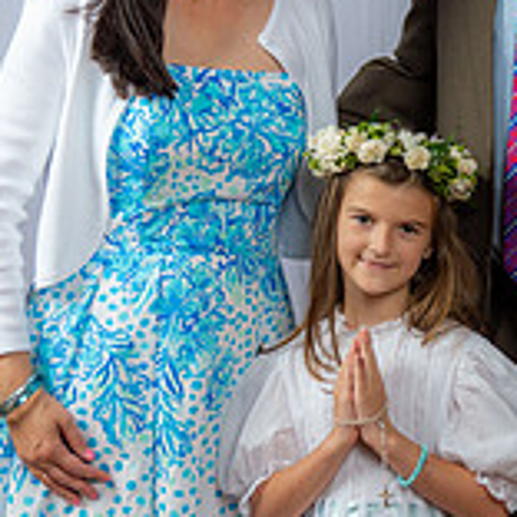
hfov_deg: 13.6
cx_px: 442
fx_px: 2146
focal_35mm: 127
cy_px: 166
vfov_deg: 13.7
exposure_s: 1/200
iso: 250
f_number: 6.3
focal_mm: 52
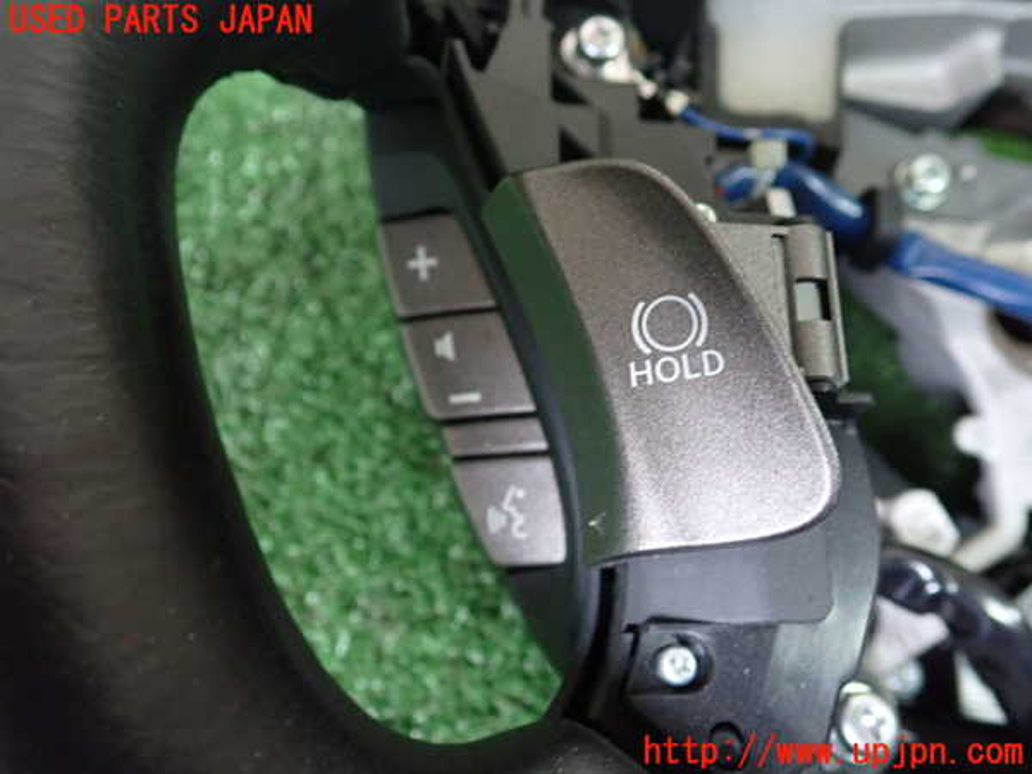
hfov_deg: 60.0
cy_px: 387
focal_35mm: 30
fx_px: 894
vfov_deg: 46.8
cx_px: 516
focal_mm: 5.4
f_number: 2.3
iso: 800
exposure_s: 1/30
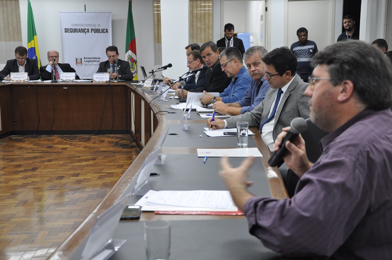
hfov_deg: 37.9
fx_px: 571
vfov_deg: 25.7
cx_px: 196
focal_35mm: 52
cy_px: 130
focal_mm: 35
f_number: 5
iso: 400
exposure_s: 1/25
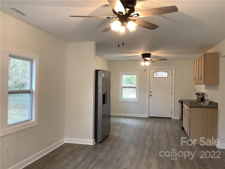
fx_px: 201
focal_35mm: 31
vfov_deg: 45.4
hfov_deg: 58.4
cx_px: 112
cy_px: 84
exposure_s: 1/50
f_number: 2.4
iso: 125
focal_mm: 3.3
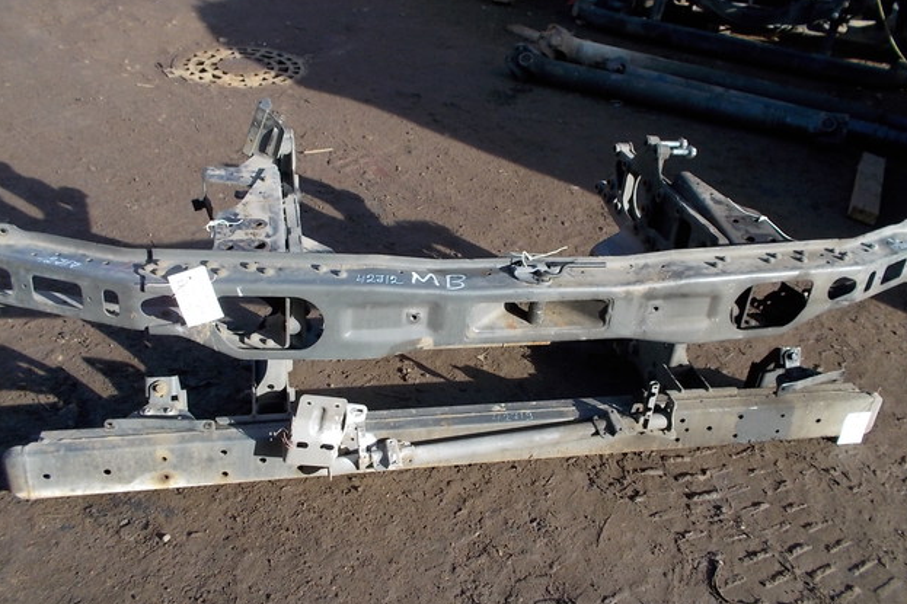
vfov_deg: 42.3
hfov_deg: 60.3
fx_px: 781
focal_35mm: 31
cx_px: 457
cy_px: 295
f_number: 3.3
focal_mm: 4.1
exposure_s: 1/250
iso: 80
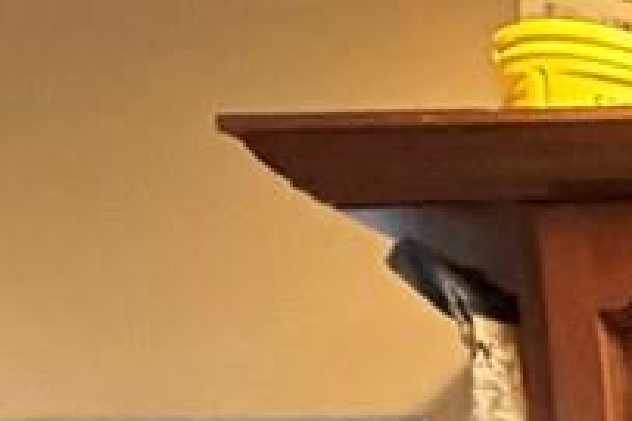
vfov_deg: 8.8
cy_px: 1422
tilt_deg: -9.6
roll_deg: +0.4
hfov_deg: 10.1
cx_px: 2092
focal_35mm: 115
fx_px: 2017
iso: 500
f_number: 2.2
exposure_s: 1/60
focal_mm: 2.22
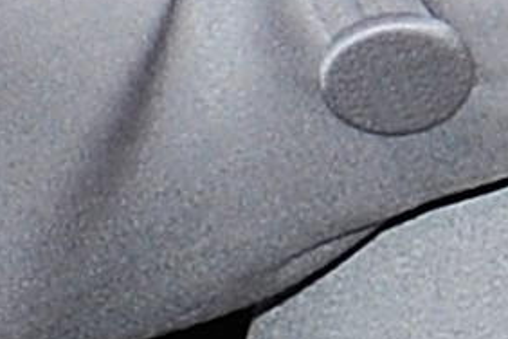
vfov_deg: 0.6
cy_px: -1244
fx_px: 30040
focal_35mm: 2129
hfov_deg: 1.0
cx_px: 1245
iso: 500
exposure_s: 1/125
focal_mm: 200
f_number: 5.6
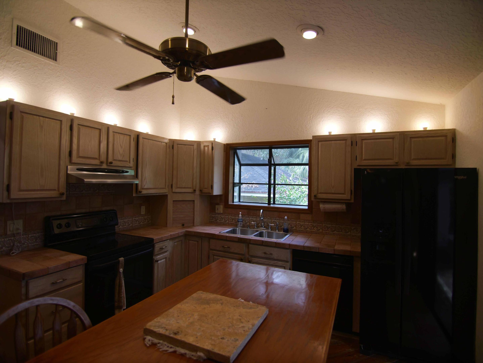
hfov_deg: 87.7
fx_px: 251
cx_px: 242
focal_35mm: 18
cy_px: 182
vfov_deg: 71.6
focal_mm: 9
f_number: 2
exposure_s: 1/125
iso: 100
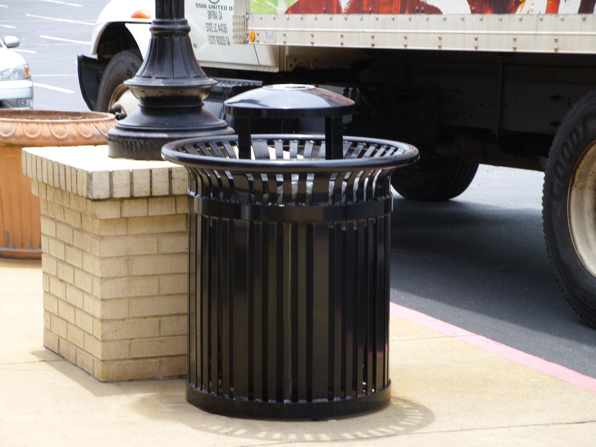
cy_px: 224
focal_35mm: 138
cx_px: 298
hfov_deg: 14.3
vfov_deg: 10.7
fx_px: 2376
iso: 50
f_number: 5.4
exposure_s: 1/184
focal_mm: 28.5
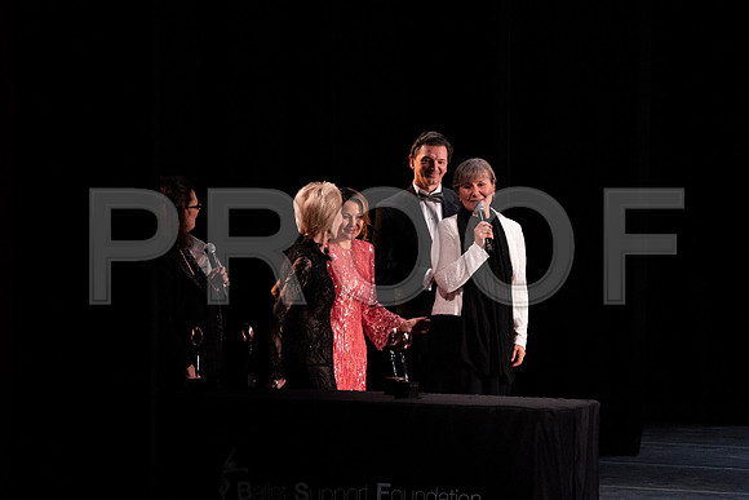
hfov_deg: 5.2
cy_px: 250
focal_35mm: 400
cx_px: 374
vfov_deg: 3.4
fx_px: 8324
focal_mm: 400
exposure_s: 1/320
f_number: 8
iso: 12800
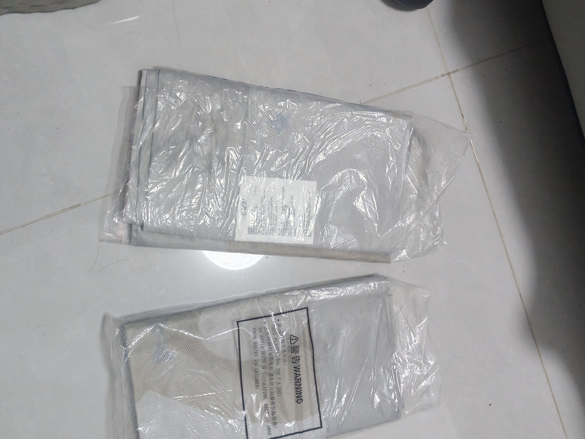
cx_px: 292
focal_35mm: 33
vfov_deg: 42.9
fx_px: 558
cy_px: 220
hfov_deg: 55.4
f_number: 1.95
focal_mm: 5.52
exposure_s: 1/100
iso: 640
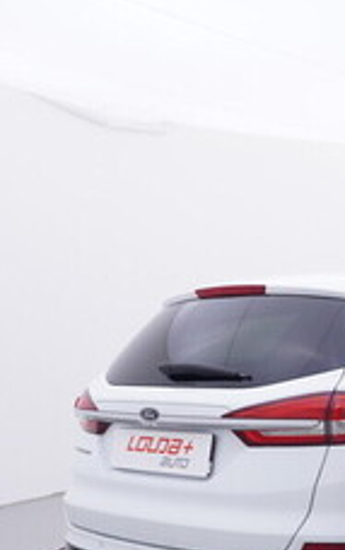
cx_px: 501
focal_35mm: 55
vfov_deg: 35.7
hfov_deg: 20.5
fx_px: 829
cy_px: 428
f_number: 5
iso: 200
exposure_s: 1/80
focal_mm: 15
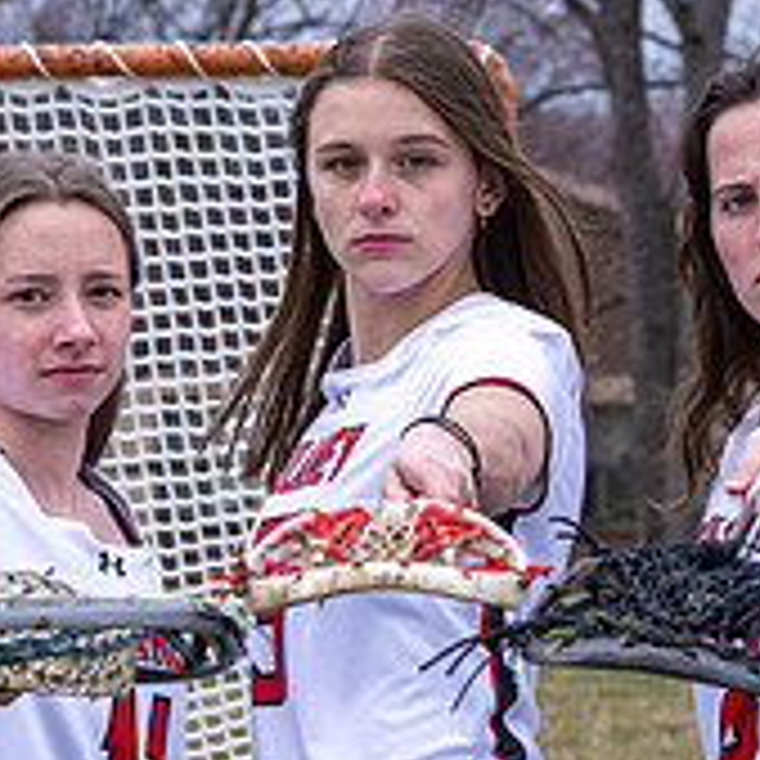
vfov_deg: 5.0
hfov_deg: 5.0
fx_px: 8743
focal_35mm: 352
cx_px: 527
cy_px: 1026
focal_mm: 79
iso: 80
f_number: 7.1
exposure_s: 1/160
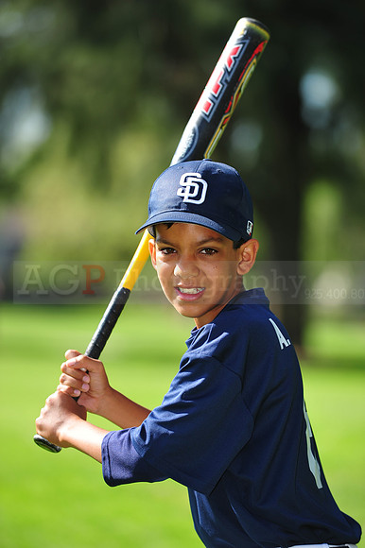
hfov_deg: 6.9
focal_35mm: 200
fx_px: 3045
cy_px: 274
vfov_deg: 10.3
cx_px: 182
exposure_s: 1/640
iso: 200
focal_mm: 200
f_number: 4.5
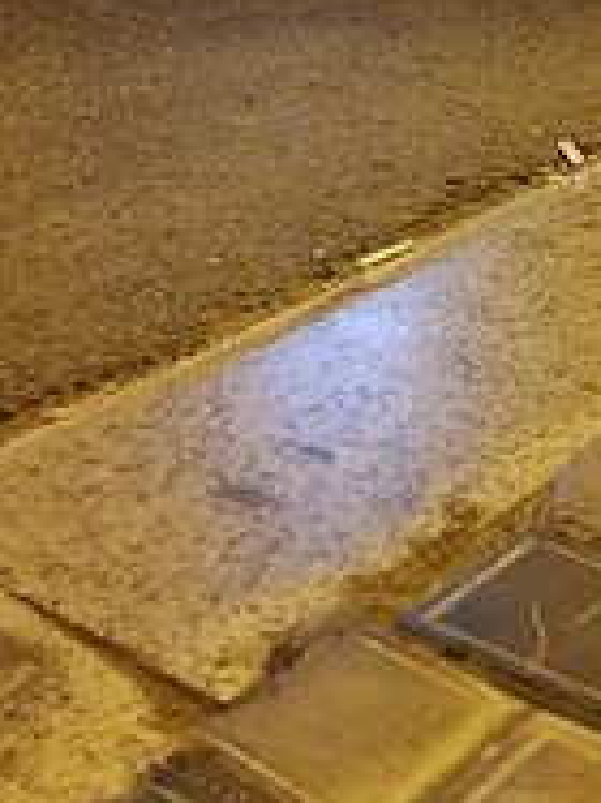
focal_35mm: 69
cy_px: -155
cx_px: 489
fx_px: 1599
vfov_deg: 25.4
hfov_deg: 21.0
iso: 200
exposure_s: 1/13
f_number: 1.7
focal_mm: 4.2
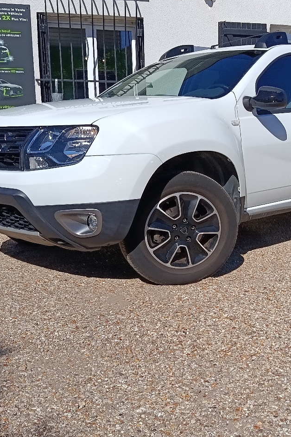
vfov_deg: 47.4
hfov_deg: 31.8
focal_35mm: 41
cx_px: 234
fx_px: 497
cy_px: 216
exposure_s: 1/1040
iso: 52
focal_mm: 5.24
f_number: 1.7
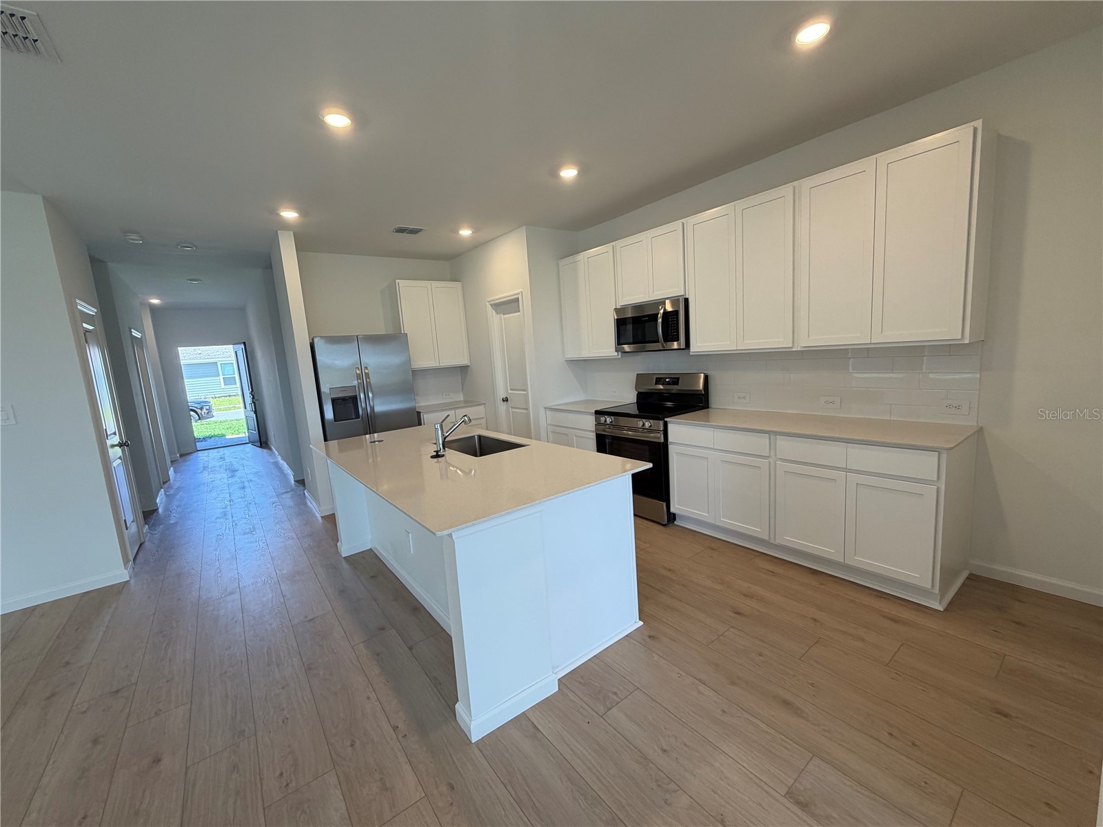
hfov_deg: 102.1
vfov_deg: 85.7
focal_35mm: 14
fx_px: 446
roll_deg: +4.1
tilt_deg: -7.2
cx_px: 552
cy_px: 414
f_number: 2.2
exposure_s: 1/120
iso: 125
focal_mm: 2.22
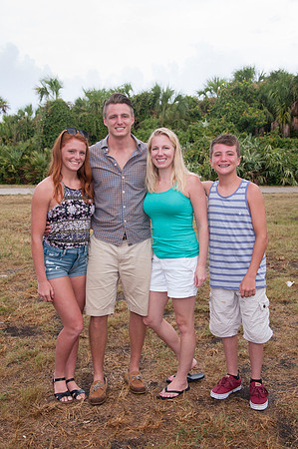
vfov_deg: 46.4
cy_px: 224
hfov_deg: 31.8
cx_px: 149
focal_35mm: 42
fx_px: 523
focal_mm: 28
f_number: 5.6
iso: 200
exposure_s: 1/80
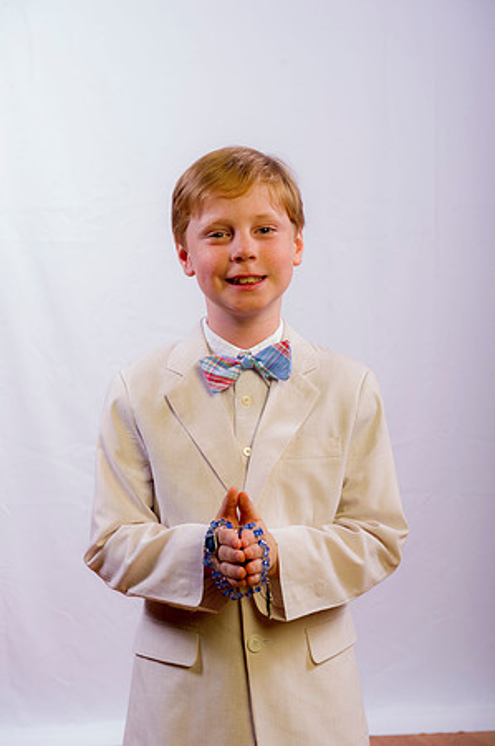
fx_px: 1282
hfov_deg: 21.9
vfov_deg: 32.4
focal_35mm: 62
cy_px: 373
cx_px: 248
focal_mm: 62
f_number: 8
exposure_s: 1/200
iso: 100
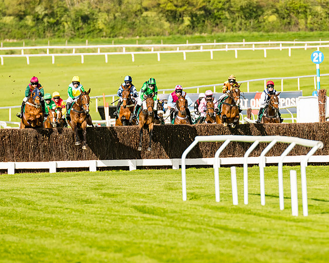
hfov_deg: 2.8
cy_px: 111
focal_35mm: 681
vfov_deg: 2.3
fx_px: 6631
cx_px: 217
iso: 200
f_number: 4
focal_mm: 300
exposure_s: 1/1250
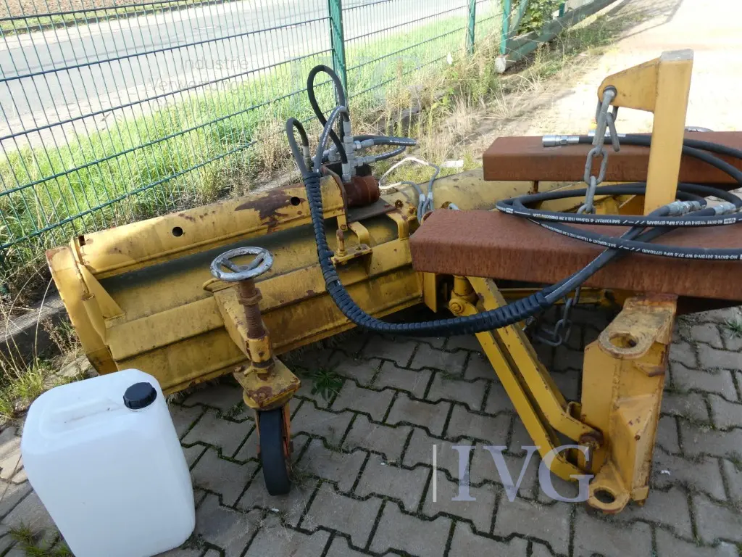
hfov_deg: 71.6
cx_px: 371
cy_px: 278
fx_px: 514
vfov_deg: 56.8
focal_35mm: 24
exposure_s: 1/160
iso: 80
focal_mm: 4.3
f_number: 3.3
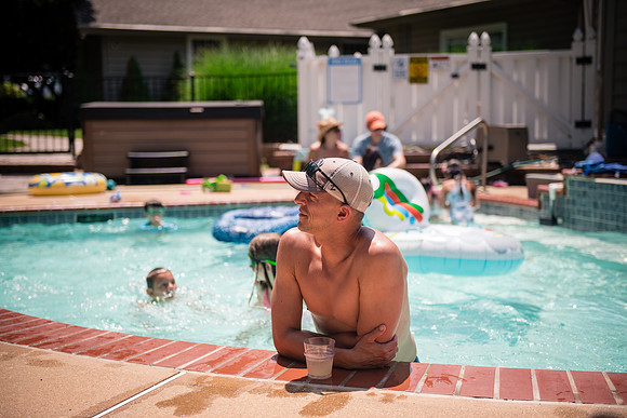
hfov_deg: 35.6
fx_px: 976
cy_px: 209
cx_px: 314
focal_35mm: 56
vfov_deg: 24.2
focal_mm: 56
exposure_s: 1/4000
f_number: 2.8
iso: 160
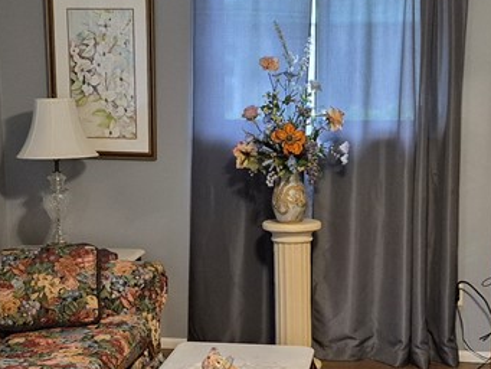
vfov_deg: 21.1
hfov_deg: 28.2
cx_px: 245
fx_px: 979
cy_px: 278
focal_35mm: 69
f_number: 1.8
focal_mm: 5.4
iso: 1000
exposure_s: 1/120
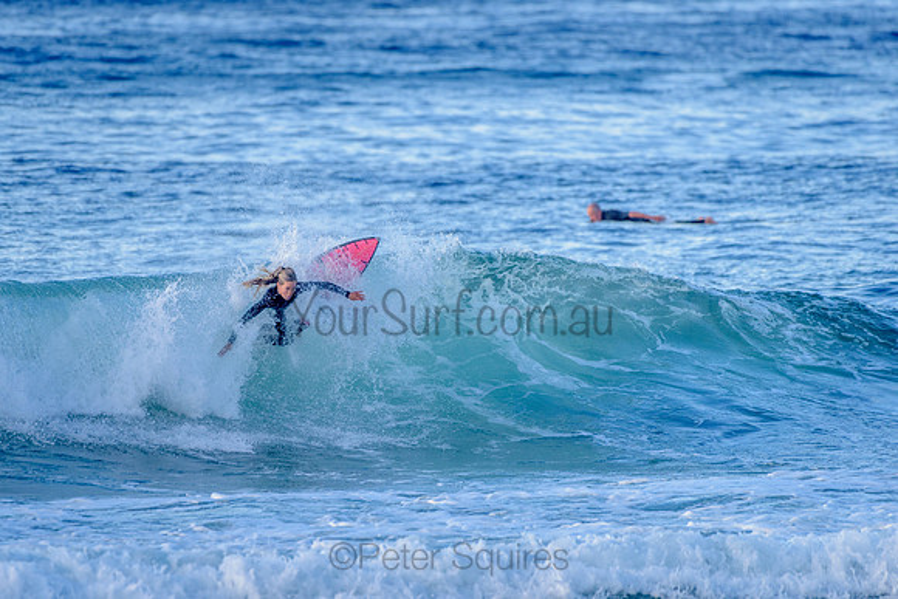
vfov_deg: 2.2
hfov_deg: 3.4
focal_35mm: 613
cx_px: 348
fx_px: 15293
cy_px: 314
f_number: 5.6
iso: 450
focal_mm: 500
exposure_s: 1/1250
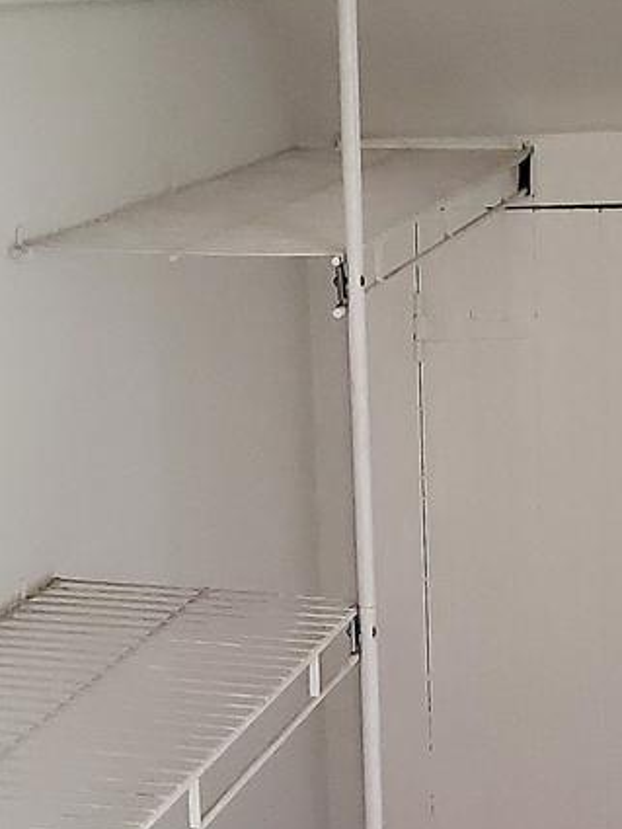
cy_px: 447
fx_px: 2251
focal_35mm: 94
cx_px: 404
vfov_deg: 20.9
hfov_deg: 15.7
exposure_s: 1/40
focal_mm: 4.3
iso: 500
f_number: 1.5
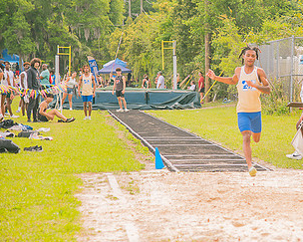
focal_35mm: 154
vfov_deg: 10.0
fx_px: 1381
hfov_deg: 12.5
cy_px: 118
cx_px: 259
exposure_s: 1/200
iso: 200
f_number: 4
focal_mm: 86
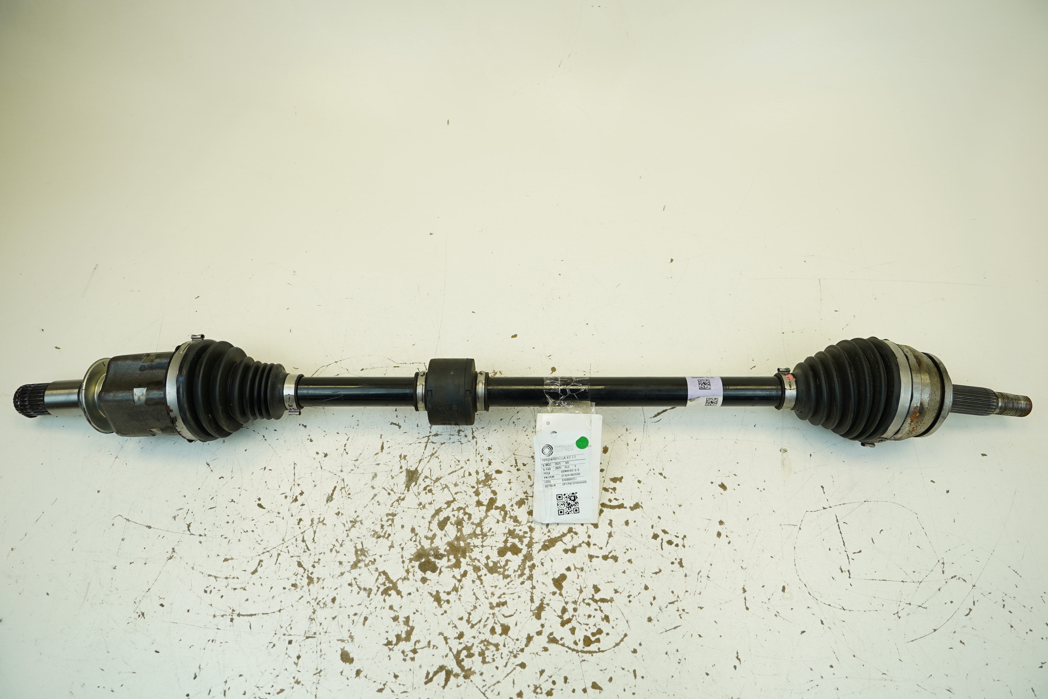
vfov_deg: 53.1
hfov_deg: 73.7
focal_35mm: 24
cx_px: 524
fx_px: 699
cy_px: 350
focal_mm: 16
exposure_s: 1/160
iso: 100
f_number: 2.8
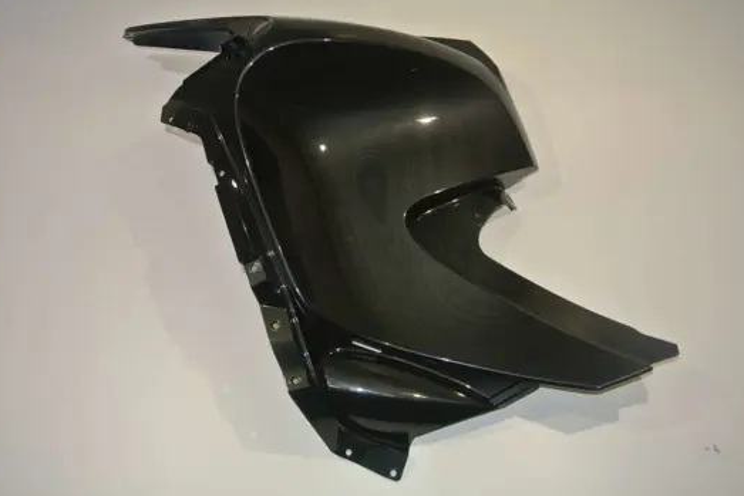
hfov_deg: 54.4
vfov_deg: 37.9
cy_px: 244
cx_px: 364
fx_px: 723
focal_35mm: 35
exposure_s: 1/60
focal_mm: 12.7
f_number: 3.8
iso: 200
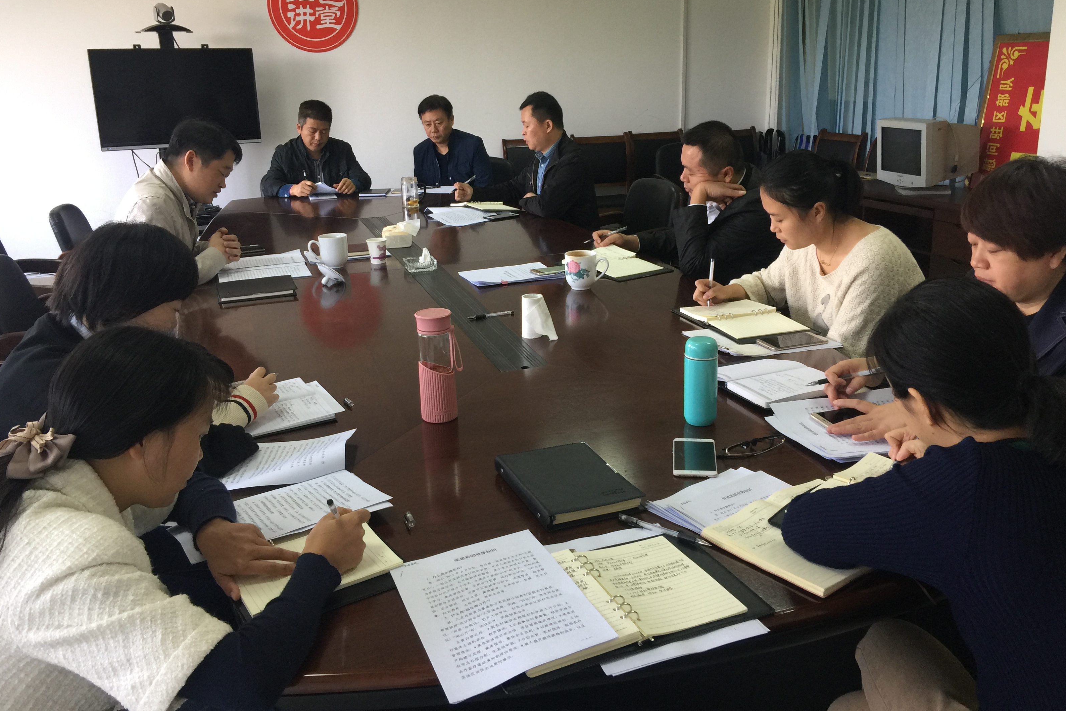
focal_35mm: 31
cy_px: 326
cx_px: 525
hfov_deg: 60.3
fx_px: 918
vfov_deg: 42.3
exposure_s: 1/17
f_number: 2.2
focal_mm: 4.15
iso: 40
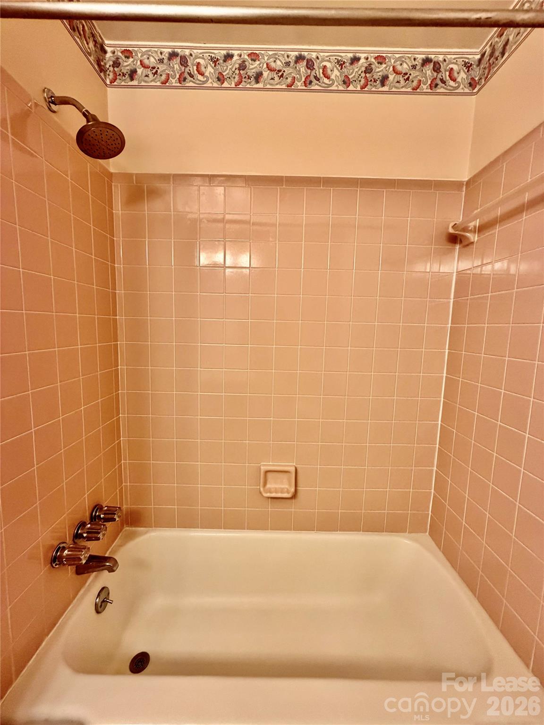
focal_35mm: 14
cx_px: 272
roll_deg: -1.8
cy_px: 362
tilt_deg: -6.2
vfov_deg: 102.1
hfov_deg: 85.7
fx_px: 293
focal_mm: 2.22
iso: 250
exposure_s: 1/120
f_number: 2.2
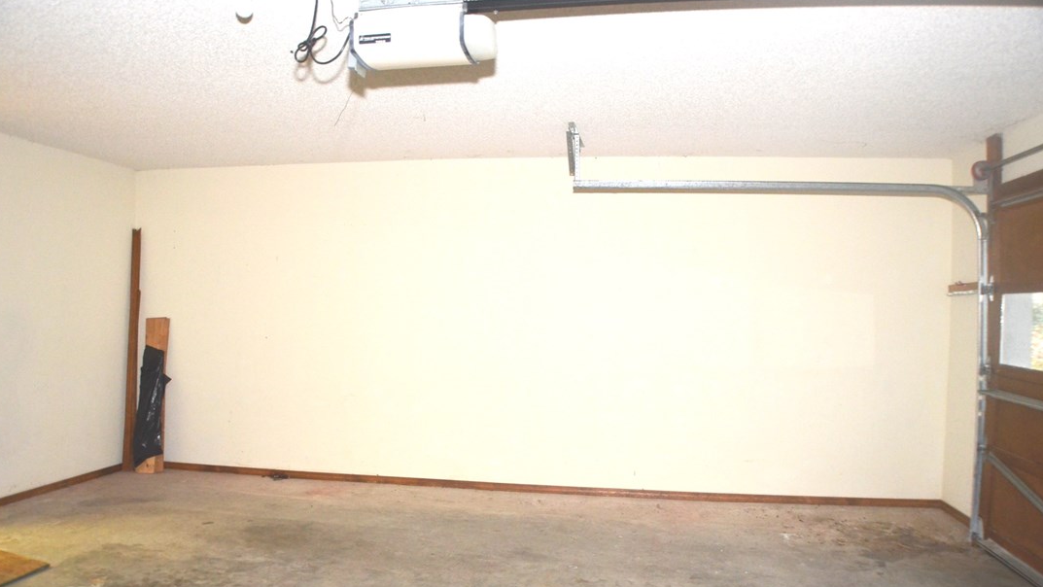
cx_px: 516
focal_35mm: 35
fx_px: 968
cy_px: 327
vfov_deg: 33.7
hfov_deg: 56.6
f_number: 4
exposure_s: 1/60
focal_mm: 22
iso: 800
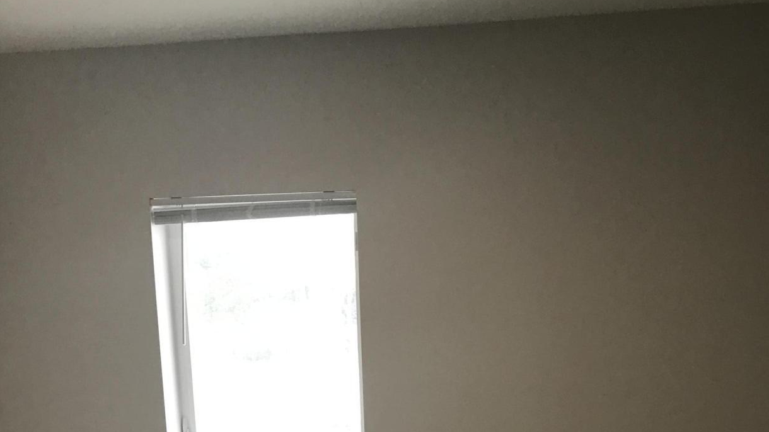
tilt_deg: -11.9
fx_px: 1019
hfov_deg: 41.2
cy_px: 550
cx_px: 440
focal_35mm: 50
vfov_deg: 21.8
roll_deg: +0.8
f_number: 1.8
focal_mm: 3.99
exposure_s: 1/40
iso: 25
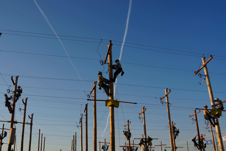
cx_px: 113
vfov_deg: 36.9
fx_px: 226
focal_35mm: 36
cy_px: 76
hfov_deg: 53.1
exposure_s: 1/640
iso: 100
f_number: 5
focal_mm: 24
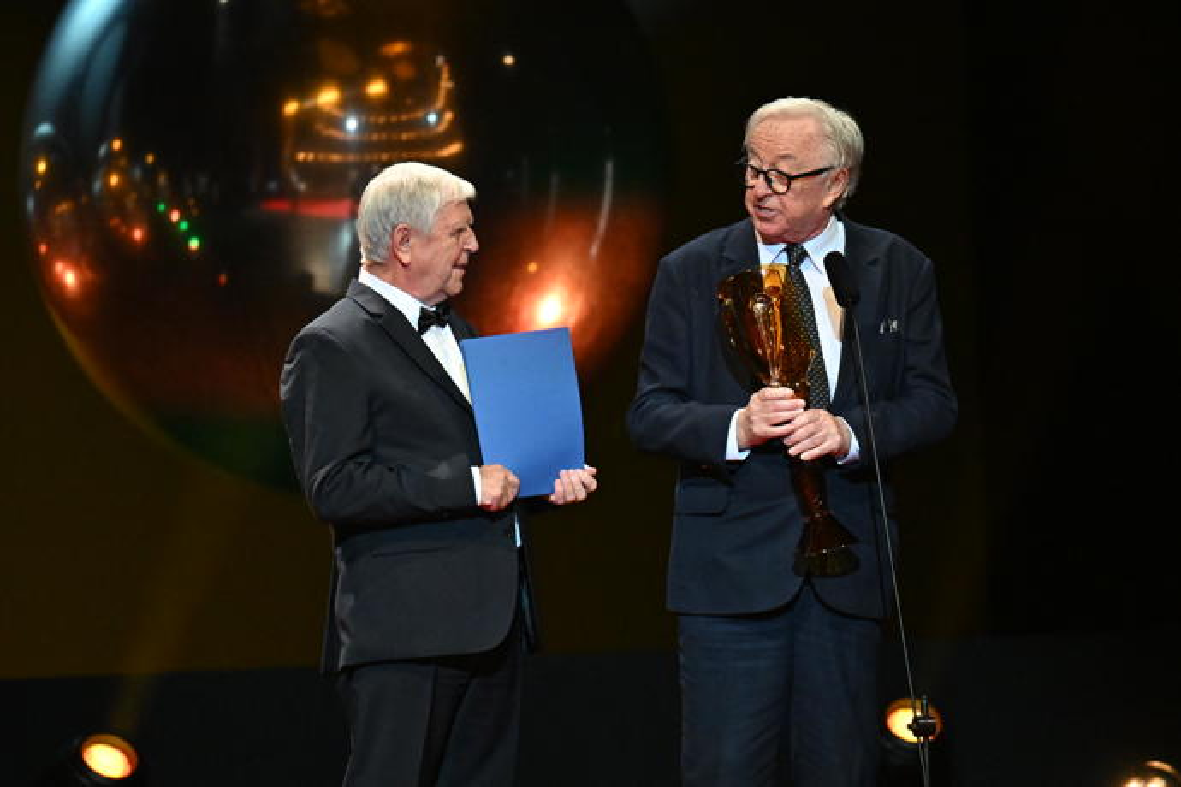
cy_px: 394
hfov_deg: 6.9
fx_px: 9841
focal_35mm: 300
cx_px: 590
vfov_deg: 4.6
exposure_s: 1/640
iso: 6400
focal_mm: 200
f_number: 2.8
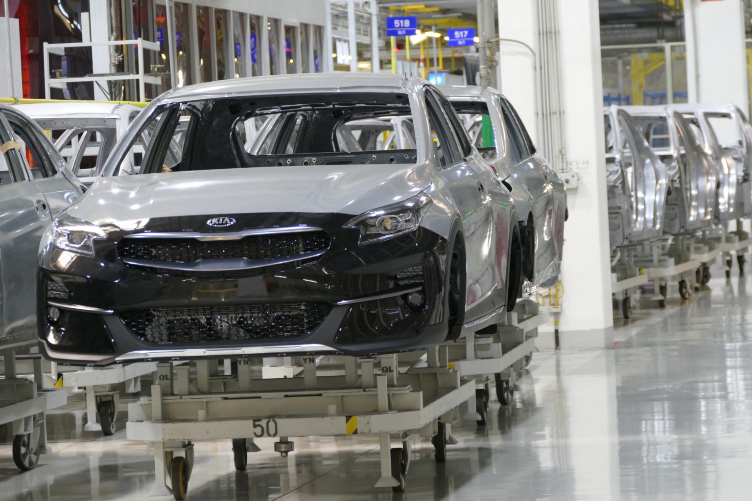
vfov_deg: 6.9
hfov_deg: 10.3
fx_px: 4177
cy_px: 250
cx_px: 376
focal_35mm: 200
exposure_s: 1/80
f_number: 4
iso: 1600
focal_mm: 73
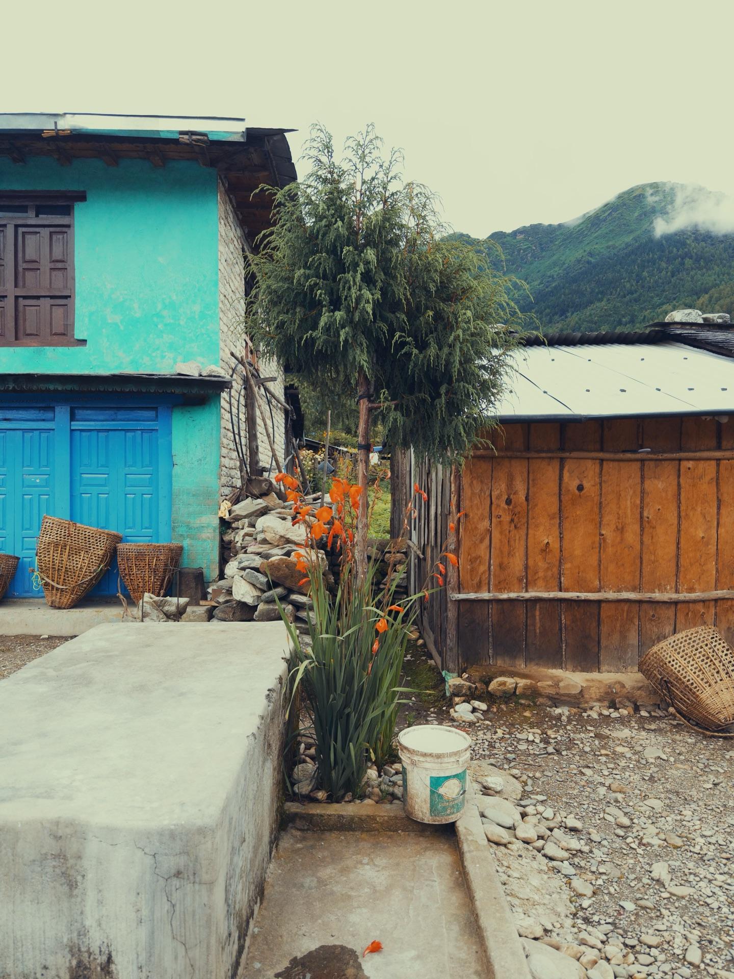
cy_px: 490
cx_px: 367
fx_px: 679
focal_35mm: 24
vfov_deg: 71.6
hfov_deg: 56.8
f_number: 1.78
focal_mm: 6.76
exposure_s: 1/722
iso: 100
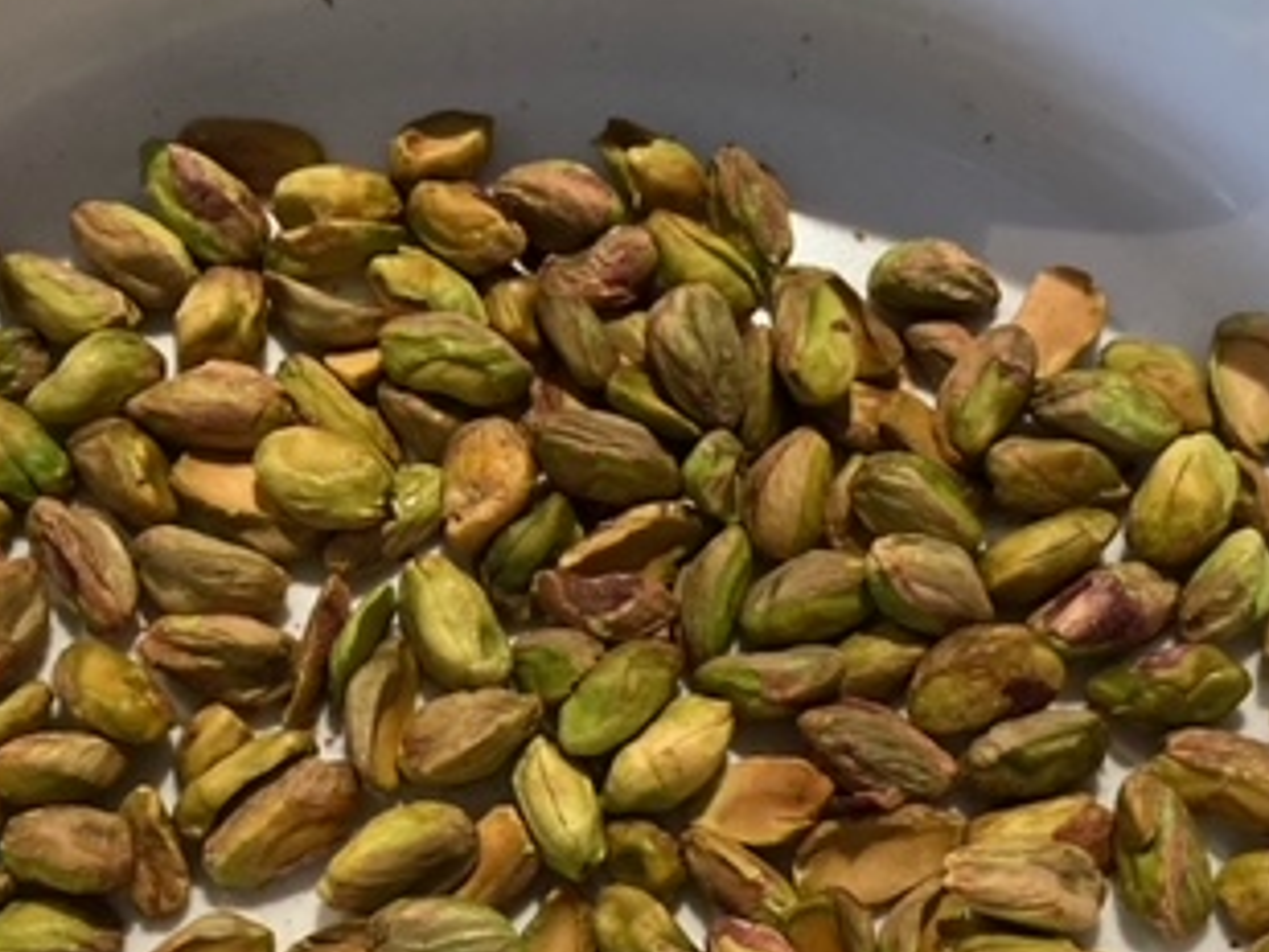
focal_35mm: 58
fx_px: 2127
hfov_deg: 33.2
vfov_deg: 25.2
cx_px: 595
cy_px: 591
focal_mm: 3.99
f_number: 1.8
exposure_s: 1/33
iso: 250
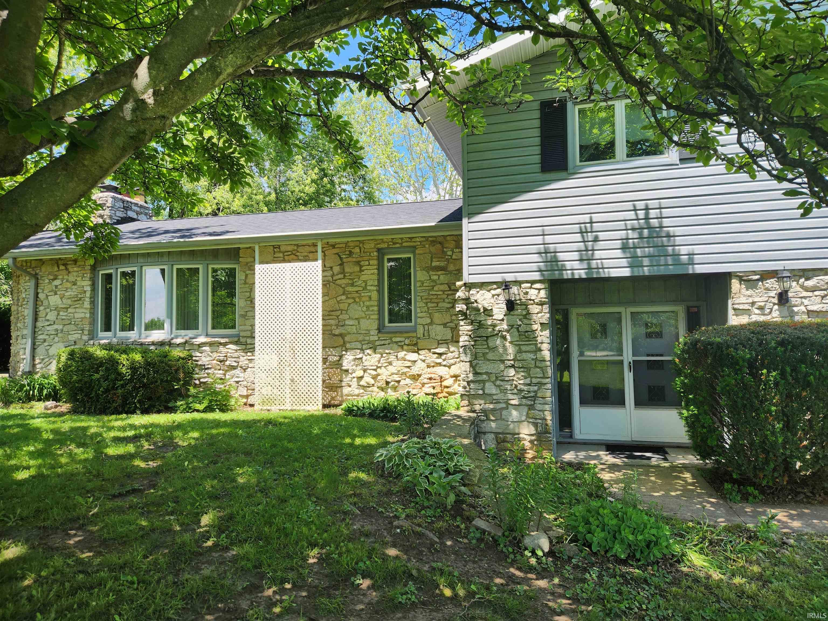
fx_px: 550
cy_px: 310
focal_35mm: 23
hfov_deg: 73.9
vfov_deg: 58.9
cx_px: 414
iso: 20
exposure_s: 1/441
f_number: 1.8
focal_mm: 5.4
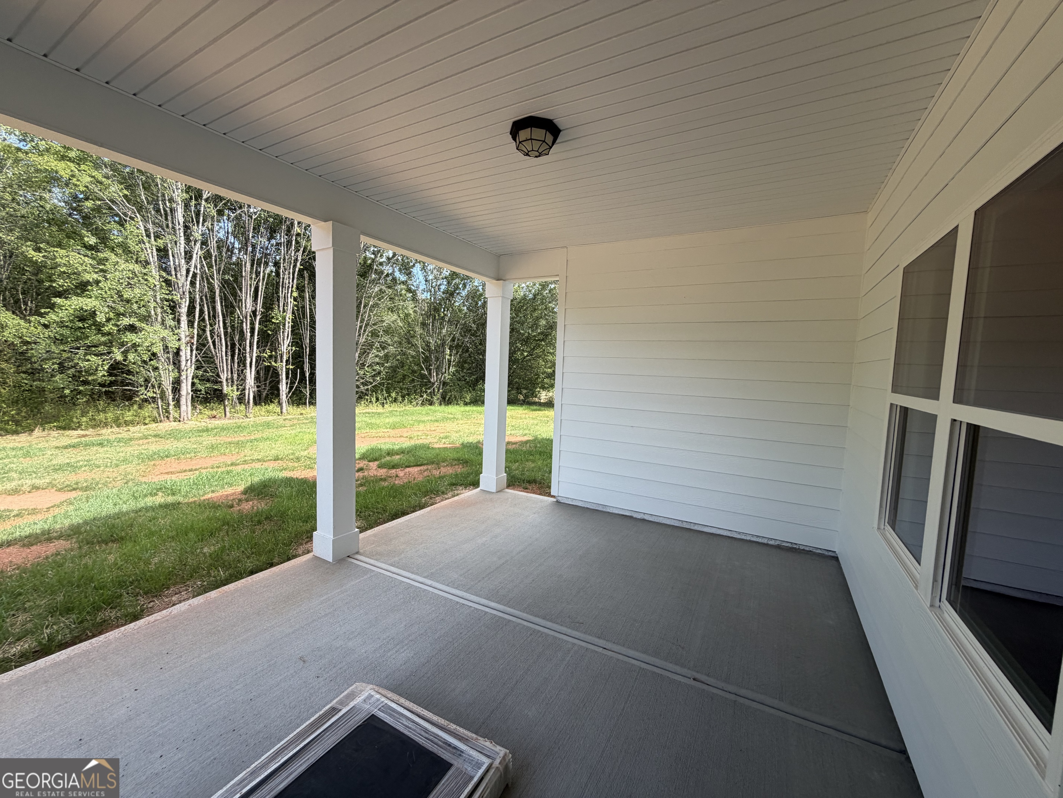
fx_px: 430
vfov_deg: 85.7
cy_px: 399
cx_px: 532
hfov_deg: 102.1
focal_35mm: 14
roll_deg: -2.7
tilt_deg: -5.1
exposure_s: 1/472
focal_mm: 2.22
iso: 64
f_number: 2.2
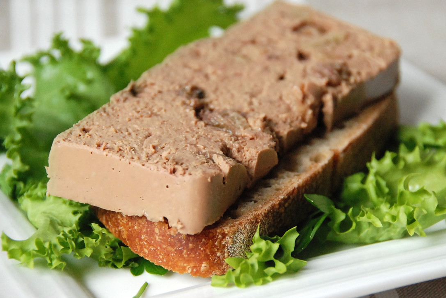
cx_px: 225
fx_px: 1848
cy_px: 145
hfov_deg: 13.8
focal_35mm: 149
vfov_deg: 9.2
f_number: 5.3
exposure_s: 1/500
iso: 1600
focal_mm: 90
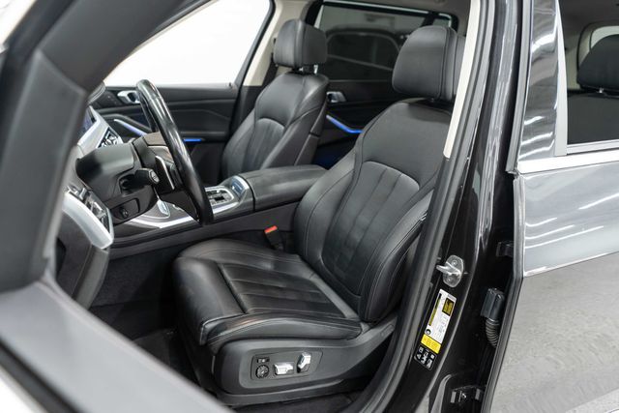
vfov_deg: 46.4
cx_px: 310
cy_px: 206
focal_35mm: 28
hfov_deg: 65.5
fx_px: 482
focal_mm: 28
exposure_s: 1/40
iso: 1000
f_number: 3.2
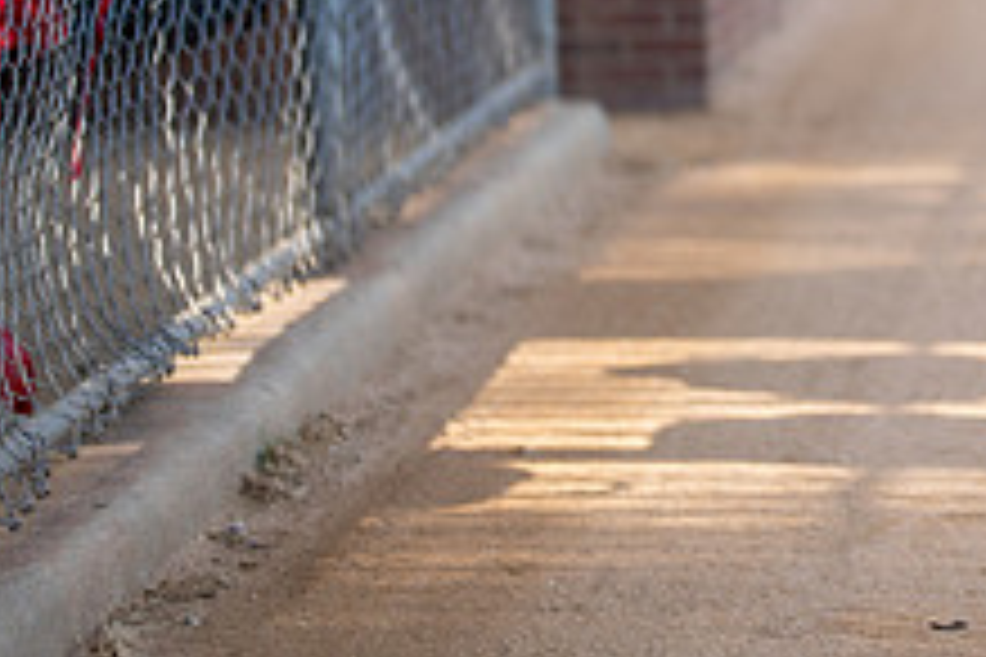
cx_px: 1265
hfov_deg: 13.1
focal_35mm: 152
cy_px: -78
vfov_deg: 8.9
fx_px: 4163
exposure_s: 1/1600
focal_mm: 50
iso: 125
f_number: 1.2
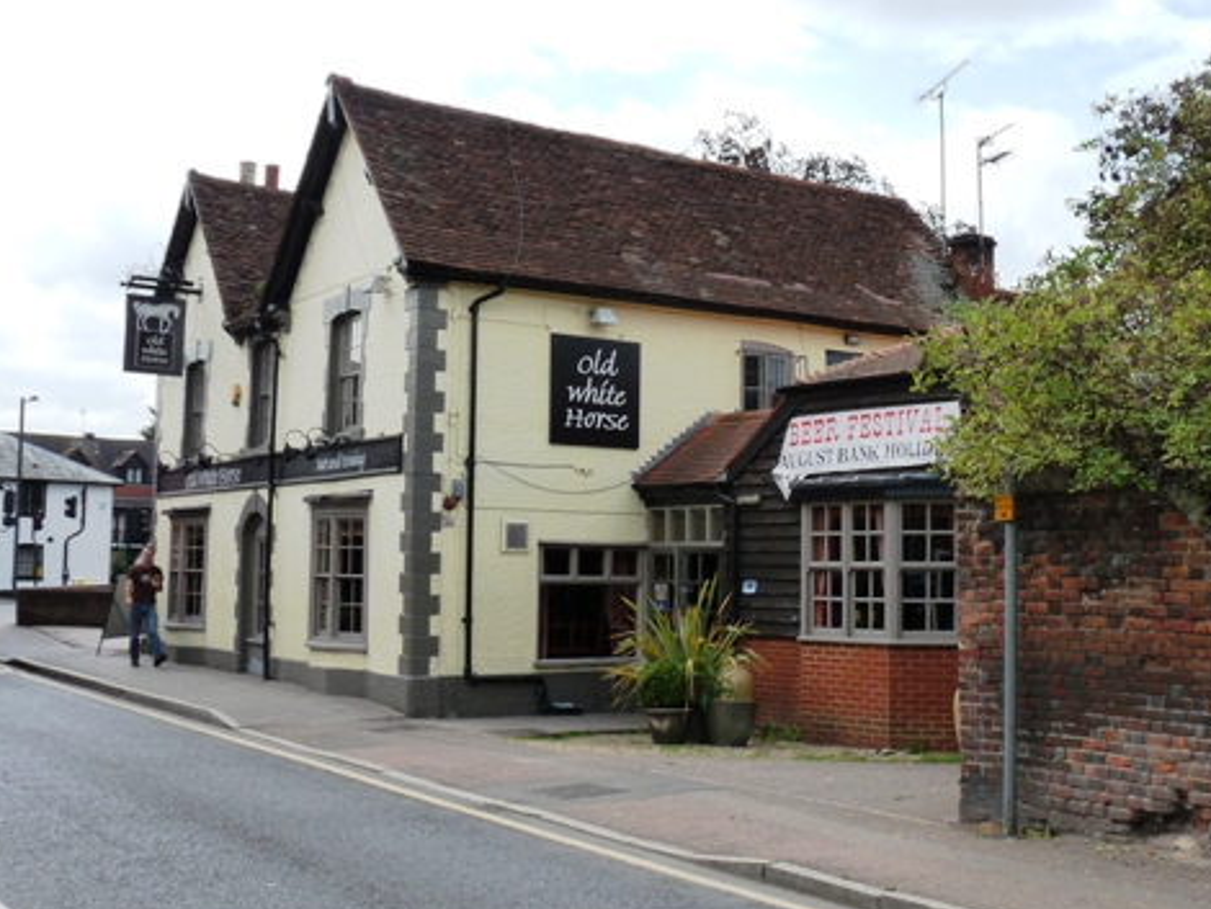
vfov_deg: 29.7
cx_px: 817
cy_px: 448
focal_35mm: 49
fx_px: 1715
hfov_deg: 38.4
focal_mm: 6.4
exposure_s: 1/320
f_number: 5.6
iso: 160
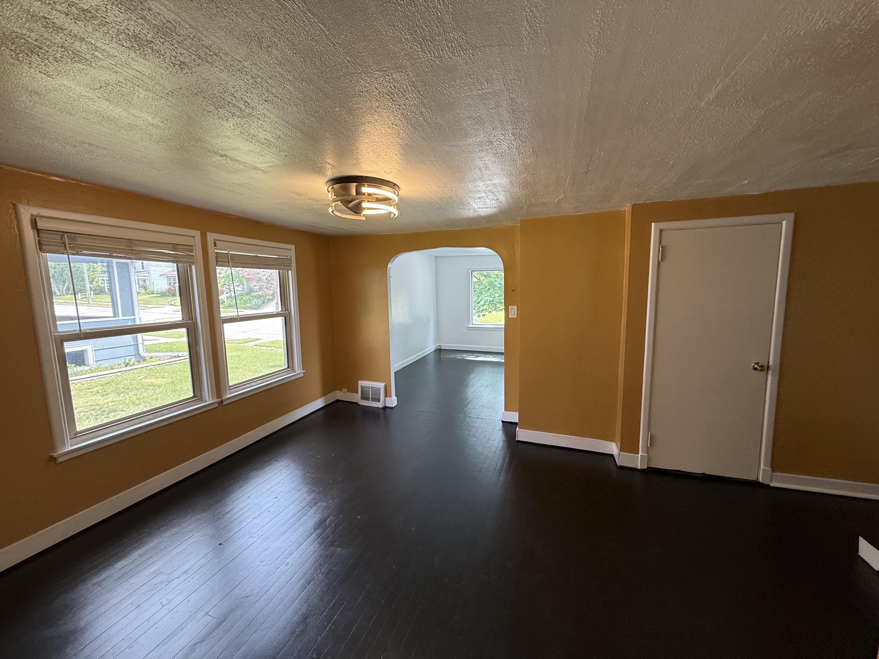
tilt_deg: -7.4
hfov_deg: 102.1
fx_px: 356
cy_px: 330
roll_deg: +0.7
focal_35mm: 14
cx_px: 440
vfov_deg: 85.7
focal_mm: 2.22
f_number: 2.2
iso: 160
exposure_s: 1/101
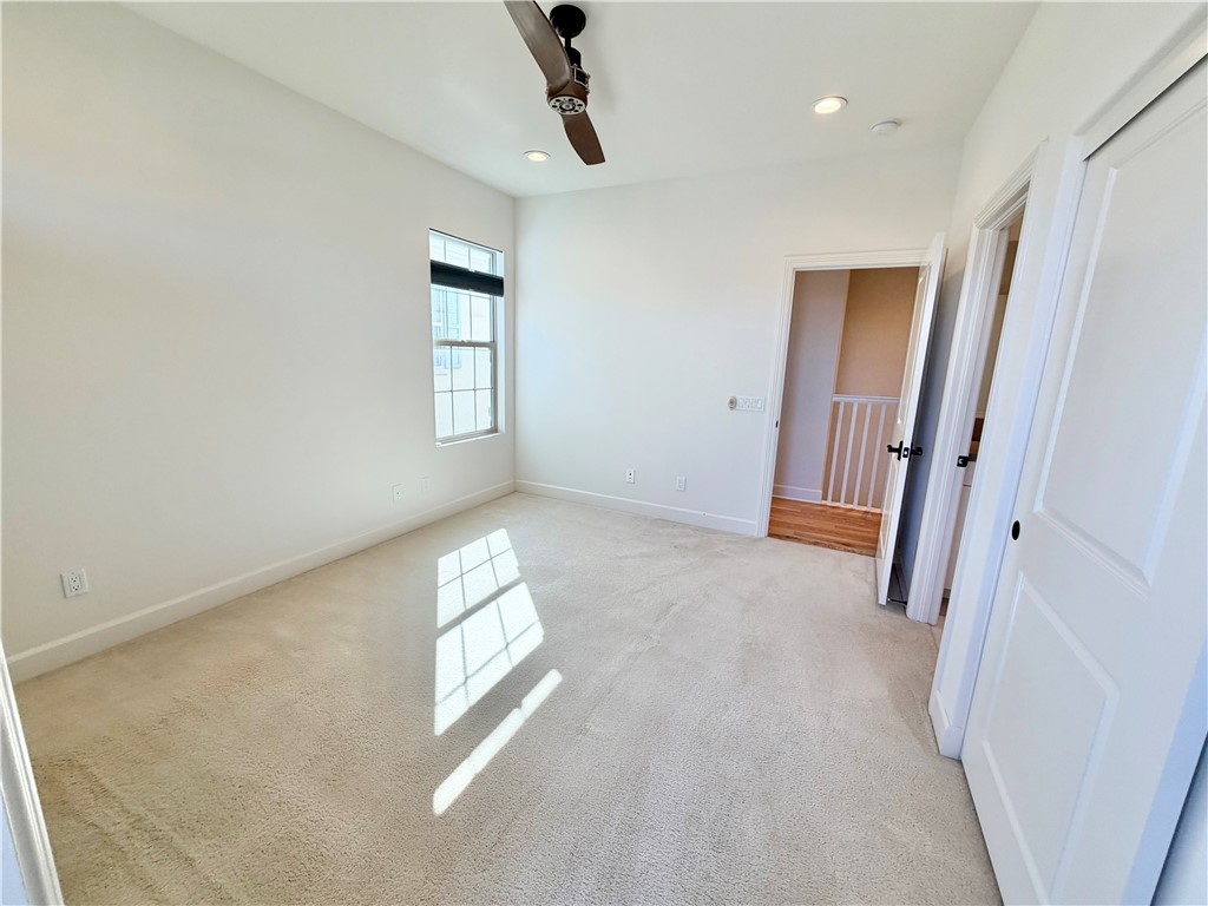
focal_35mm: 14
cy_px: 453
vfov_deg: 85.7
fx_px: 489
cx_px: 604
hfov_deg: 102.1
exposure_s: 1/132
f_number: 2.2
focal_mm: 2.22
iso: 50
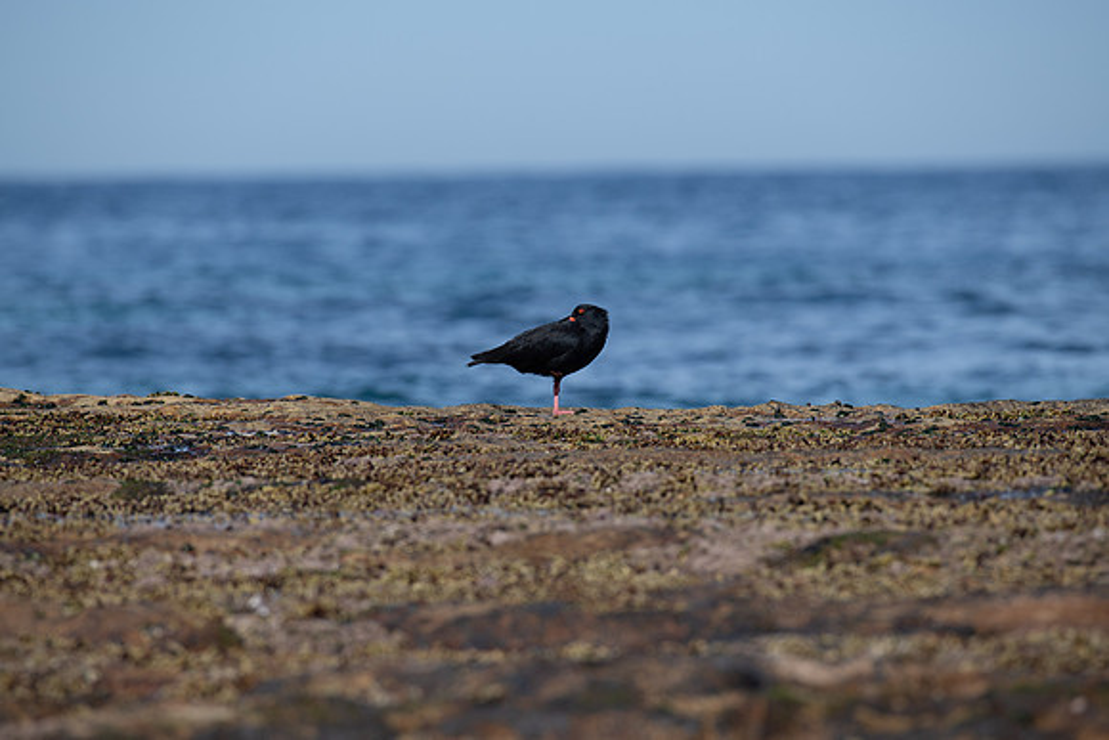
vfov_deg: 3.1
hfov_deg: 4.6
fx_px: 13865
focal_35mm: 450
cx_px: 554
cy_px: 370
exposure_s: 1/400
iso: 100
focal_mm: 450
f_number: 8
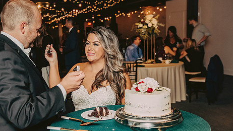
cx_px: 88
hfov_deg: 41.0
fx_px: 309
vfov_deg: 23.9
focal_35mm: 50
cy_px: 75
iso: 2000
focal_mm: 38
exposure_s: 1/200
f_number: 3.5
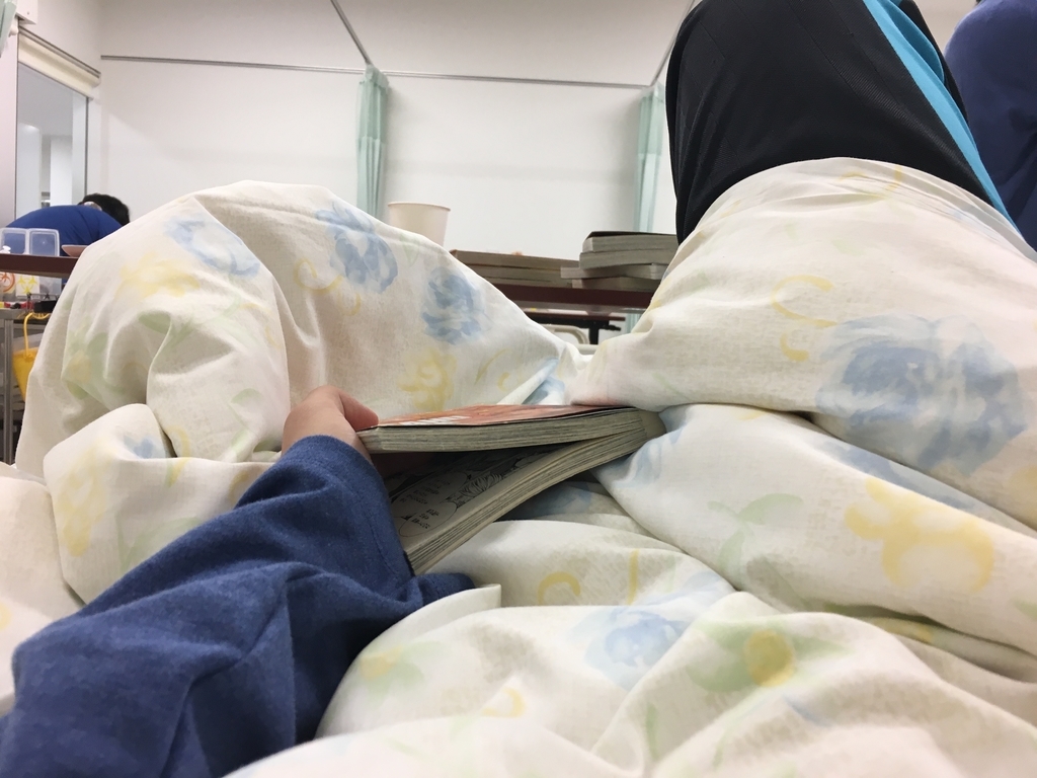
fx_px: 869
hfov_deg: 61.7
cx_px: 518
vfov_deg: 48.2
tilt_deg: -5.7
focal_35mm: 29
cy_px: 389
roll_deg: -3.4
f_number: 2.2
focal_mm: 4.15
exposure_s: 1/30
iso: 25
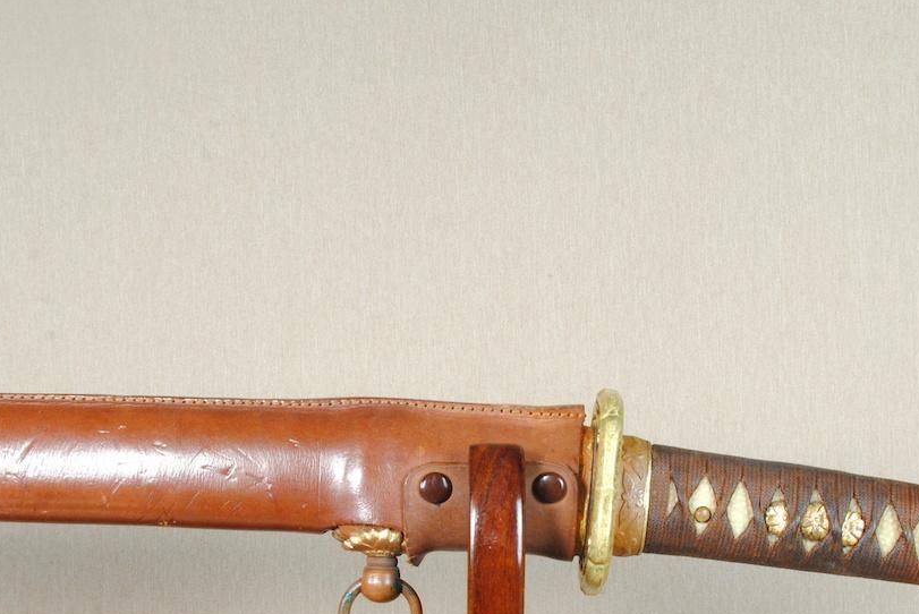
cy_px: 489
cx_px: 531
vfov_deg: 23.5
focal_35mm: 57
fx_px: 1456
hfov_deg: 35.0
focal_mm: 22
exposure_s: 1/2
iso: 400
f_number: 11
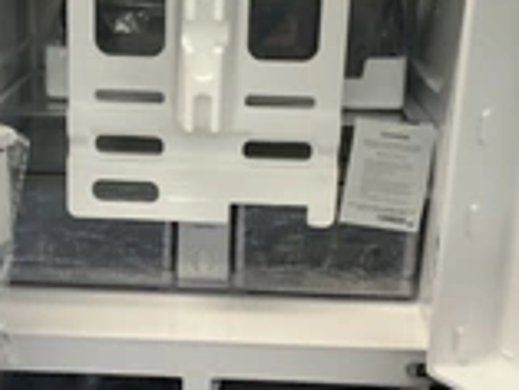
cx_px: 192
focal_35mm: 74
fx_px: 1110
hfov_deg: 26.2
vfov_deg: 19.9
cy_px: 238
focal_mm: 3
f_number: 1.8
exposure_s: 1/60
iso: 100
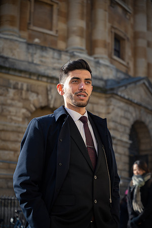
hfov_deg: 19.5
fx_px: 443
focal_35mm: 70
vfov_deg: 28.8
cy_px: 114
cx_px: 76
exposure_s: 1/400
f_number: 4
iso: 100
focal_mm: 70
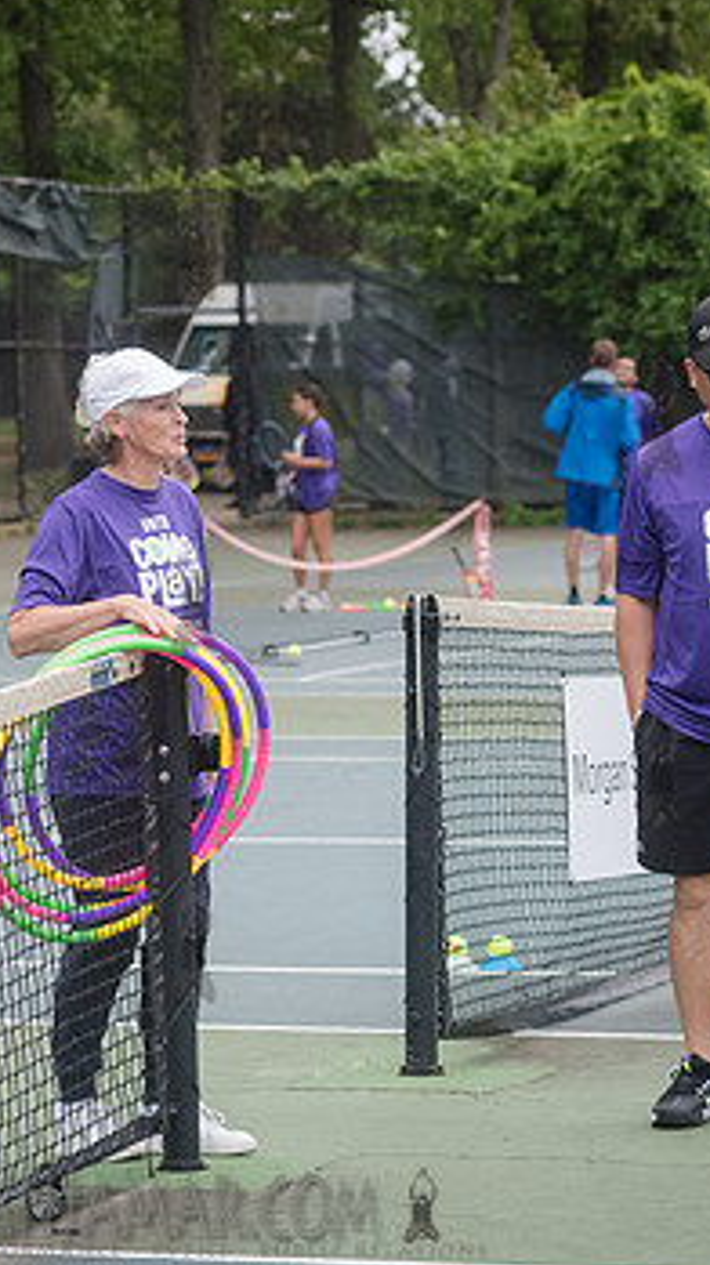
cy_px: 589
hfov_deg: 7.5
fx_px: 5395
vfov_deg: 13.4
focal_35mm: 161
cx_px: 192
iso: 1250
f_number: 5
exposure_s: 1/1250
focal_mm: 92
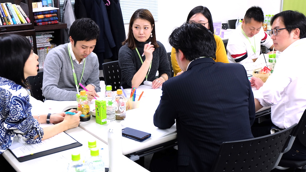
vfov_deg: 25.9
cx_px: 145
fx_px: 373
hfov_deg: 44.6
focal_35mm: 46
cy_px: 102
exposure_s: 1/34
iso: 400
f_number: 4.5
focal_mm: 26.9
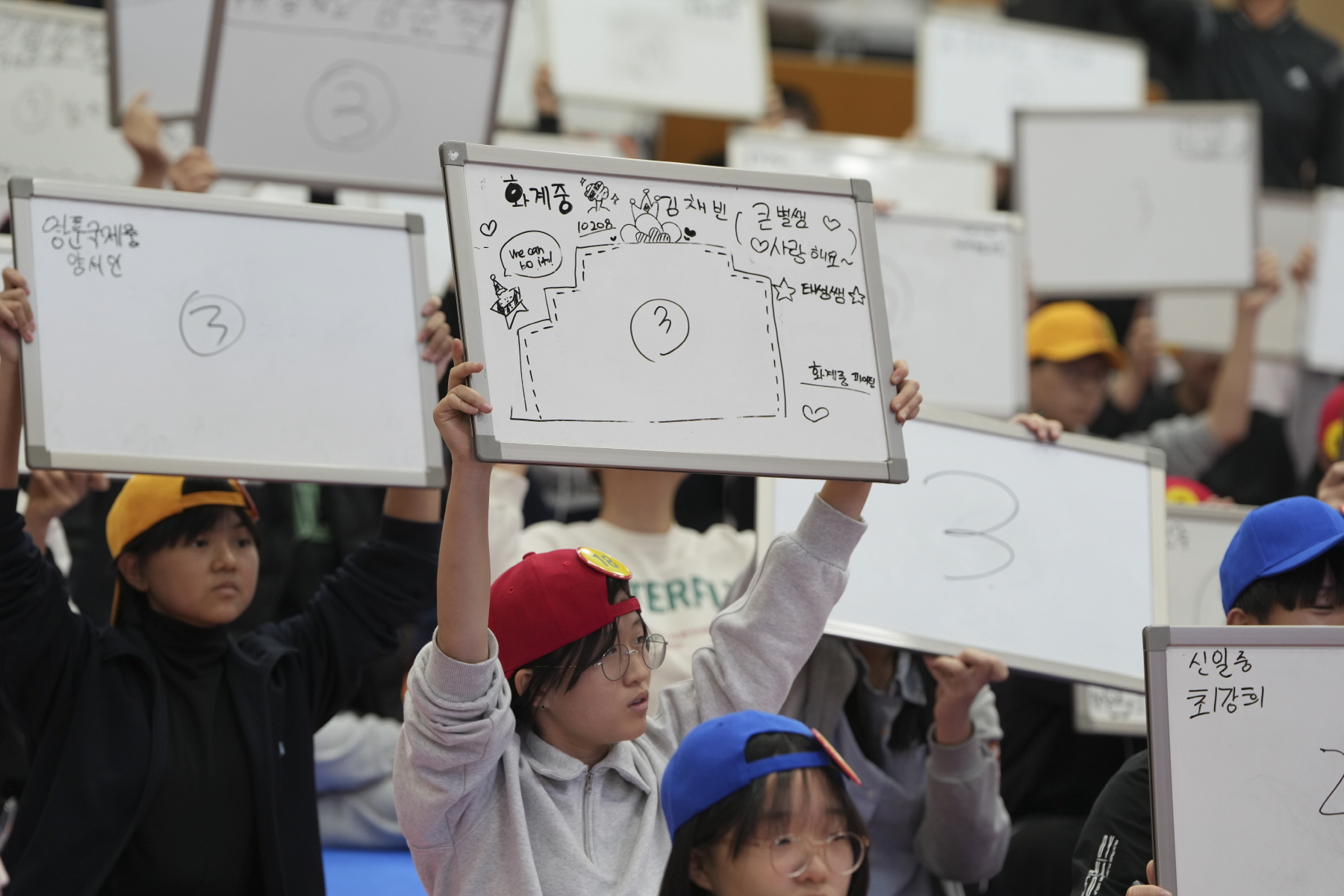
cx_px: 672
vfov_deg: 9.6
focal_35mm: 143
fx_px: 5338
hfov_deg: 14.3
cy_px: 448
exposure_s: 1/160
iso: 1000
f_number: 4
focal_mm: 143
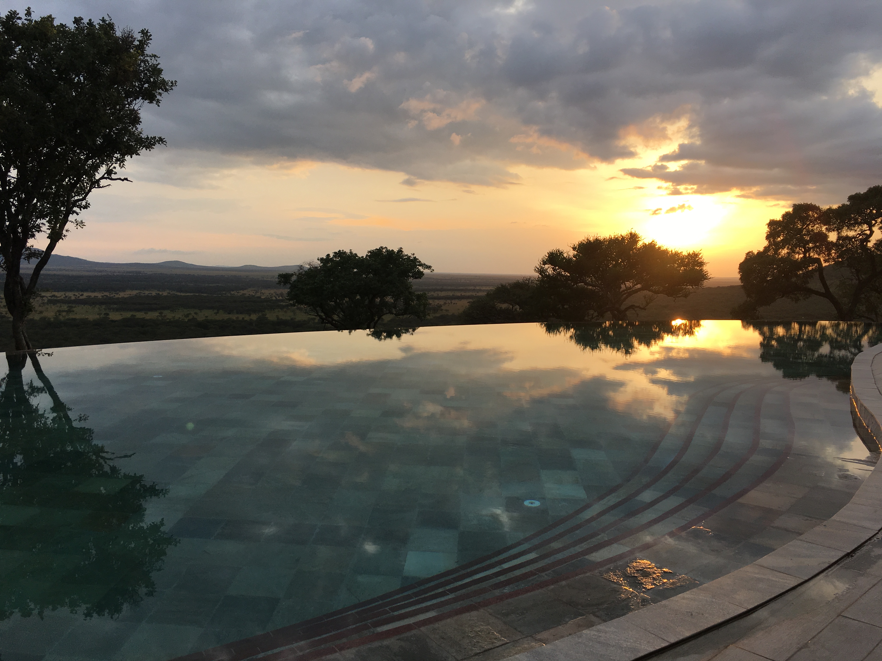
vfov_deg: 48.2
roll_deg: -1.5
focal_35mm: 29
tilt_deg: -3.4
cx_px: 441
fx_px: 739
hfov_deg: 61.7
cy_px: 330
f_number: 2.2
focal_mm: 4.15
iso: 25
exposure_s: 1/270
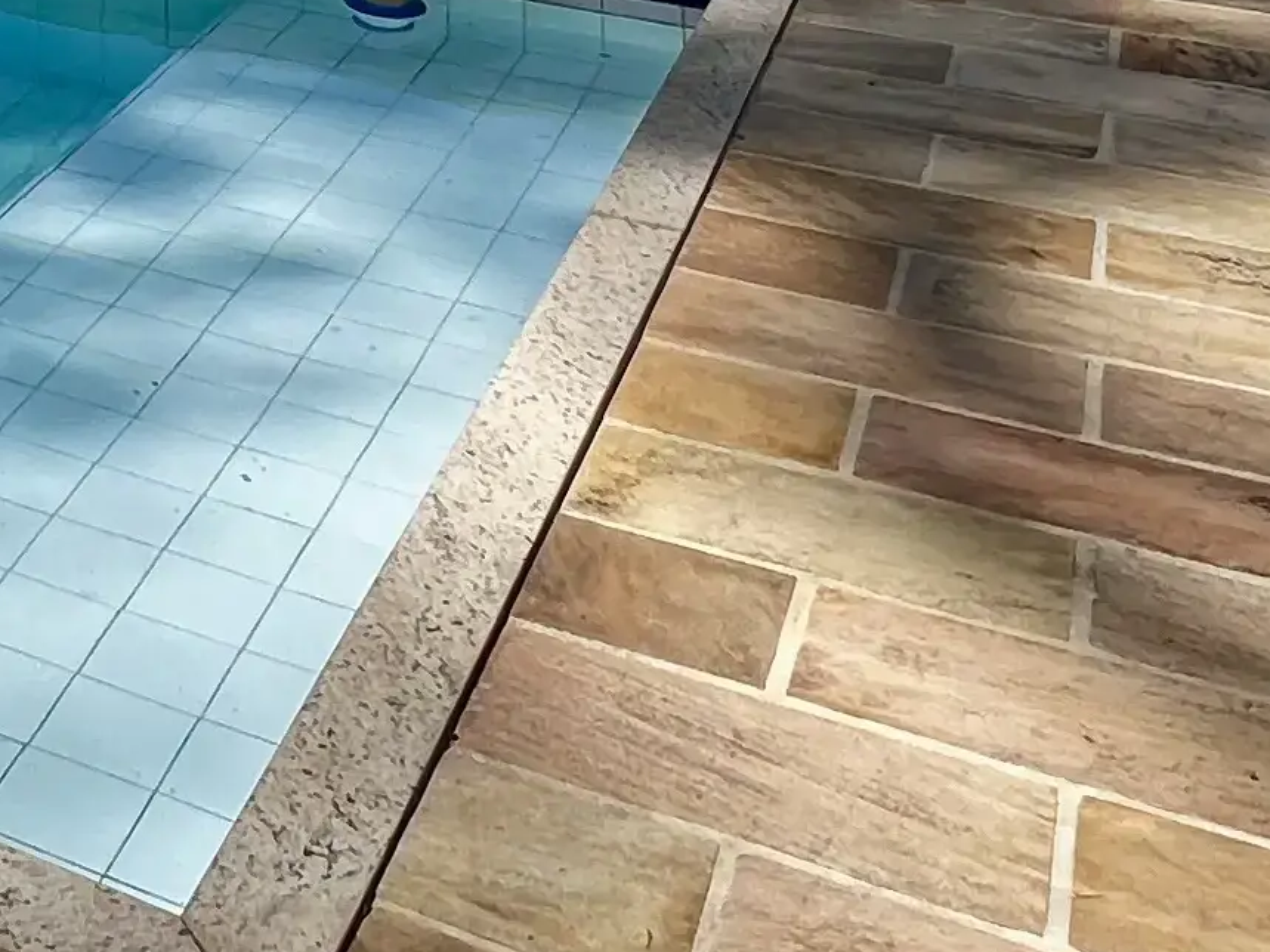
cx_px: -402
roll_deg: -0.3
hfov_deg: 26.6
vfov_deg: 17.9
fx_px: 2238
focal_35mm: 61
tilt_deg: +2.3
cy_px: -872
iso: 32
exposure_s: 1/1024
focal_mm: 1.57
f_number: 1.8
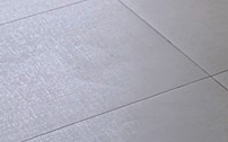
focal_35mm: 201
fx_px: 1248
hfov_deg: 9.7
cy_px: -403
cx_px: 461
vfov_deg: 5.7
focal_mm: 6.9
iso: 20
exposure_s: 1/124
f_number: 1.68
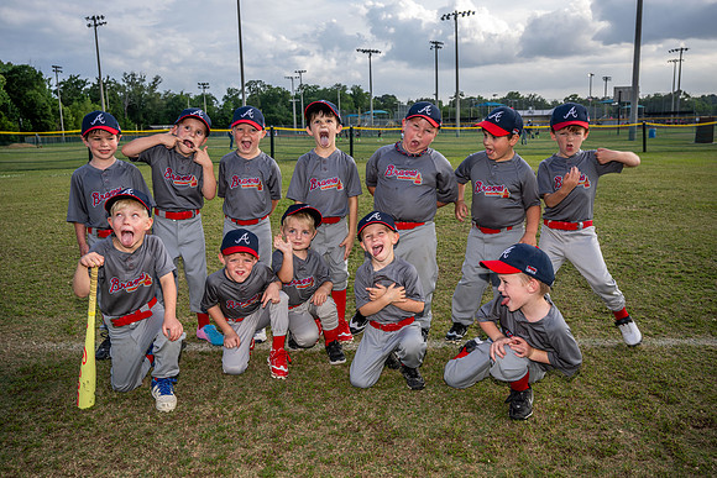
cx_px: 358
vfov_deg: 41.7
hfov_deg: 59.5
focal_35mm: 32
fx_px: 627
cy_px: 239
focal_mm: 31.5
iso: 100
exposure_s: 1/200
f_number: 5.6
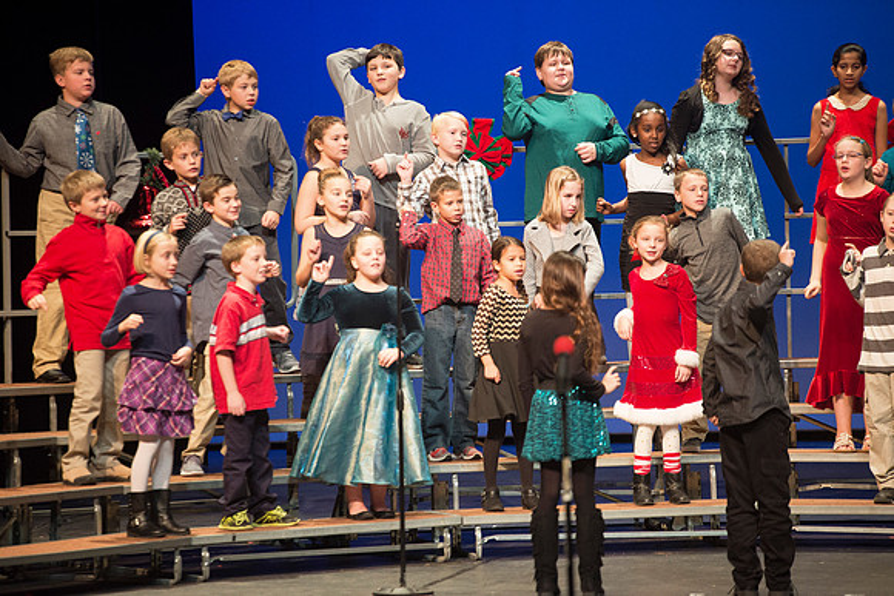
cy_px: 298
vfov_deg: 6.9
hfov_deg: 10.3
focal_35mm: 200
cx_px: 447
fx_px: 4968
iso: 2500
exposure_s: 1/160
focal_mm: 200
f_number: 2.8
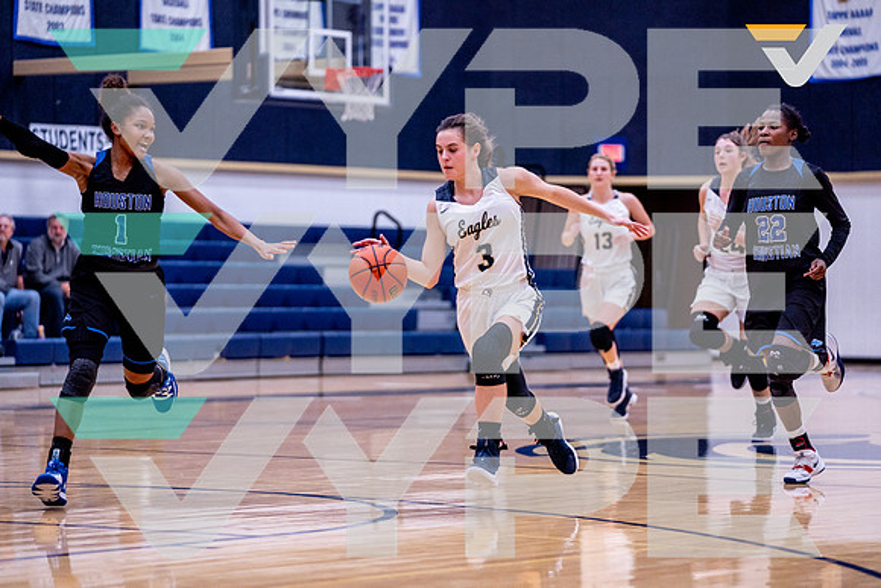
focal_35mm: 125
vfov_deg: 11.0
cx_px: 440
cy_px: 294
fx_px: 3066
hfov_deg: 16.4
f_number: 2.8
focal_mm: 124
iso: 2000
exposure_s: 1/1250
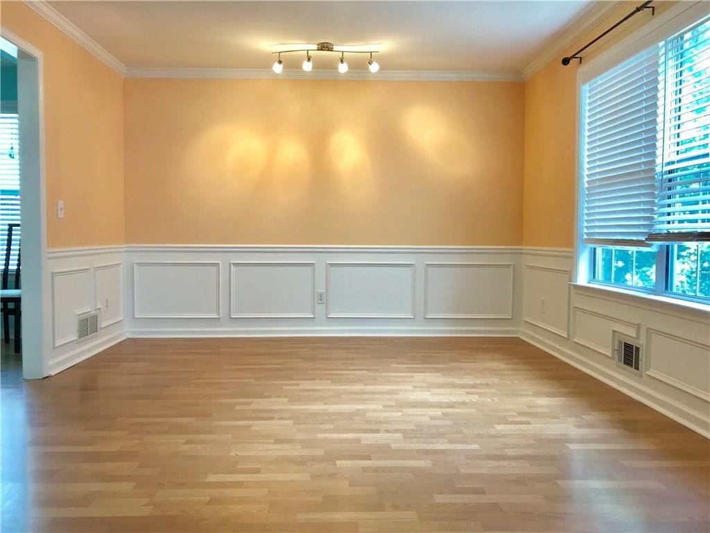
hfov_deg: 63.4
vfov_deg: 49.7
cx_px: 355
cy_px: 266
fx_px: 574
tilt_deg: -2.5
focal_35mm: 28
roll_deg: +0.1
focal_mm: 3.99
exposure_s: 1/40
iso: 25
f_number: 1.8
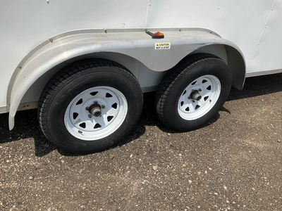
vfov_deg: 48.2
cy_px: 106
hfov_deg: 61.7
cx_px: 141
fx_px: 236
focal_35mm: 29
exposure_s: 1/2667
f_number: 1.8
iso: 25
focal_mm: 3
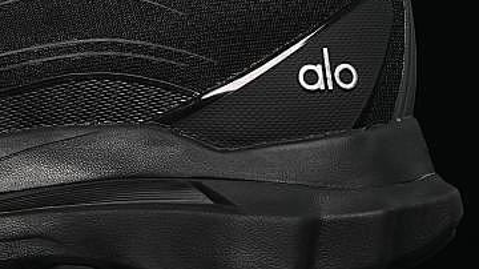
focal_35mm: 236
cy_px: 1
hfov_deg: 9.0
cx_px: -80
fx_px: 2996
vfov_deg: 5.1
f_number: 6.3
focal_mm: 50
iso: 160
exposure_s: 1/50
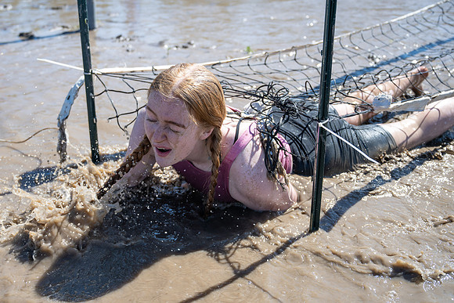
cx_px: 191
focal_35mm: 45
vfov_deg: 29.7
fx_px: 570
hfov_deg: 43.3
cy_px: 127
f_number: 4
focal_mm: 39
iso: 100
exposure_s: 1/1250
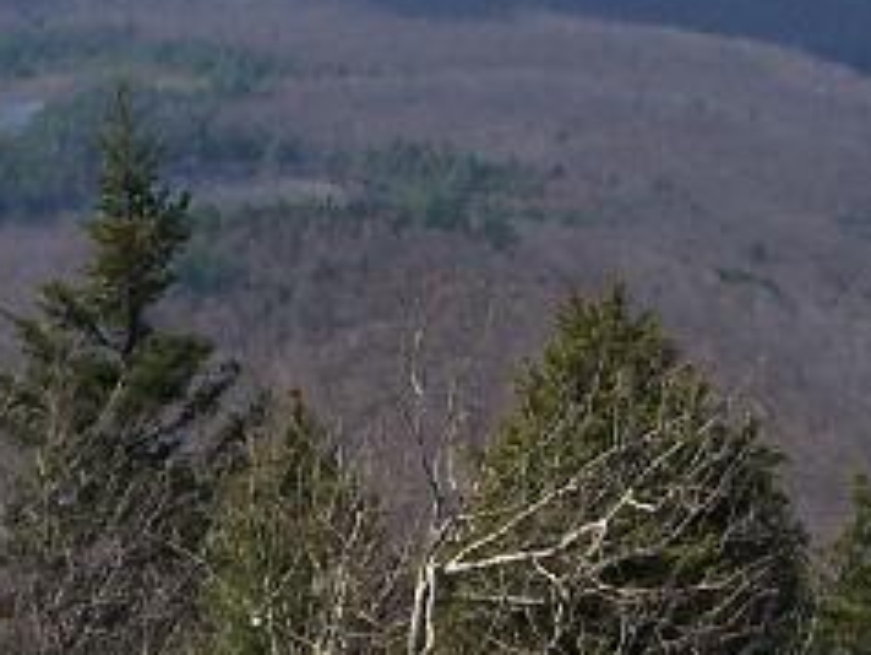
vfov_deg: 9.0
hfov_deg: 11.8
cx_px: -162
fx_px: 4129
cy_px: 92
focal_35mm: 164
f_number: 4
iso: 80
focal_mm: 6.3
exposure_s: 1/1000
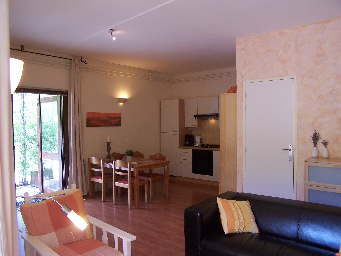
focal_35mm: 38
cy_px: 128
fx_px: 374
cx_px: 170
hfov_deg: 49.0
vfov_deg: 37.7
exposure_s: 1/30
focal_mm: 6.3
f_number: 2.8
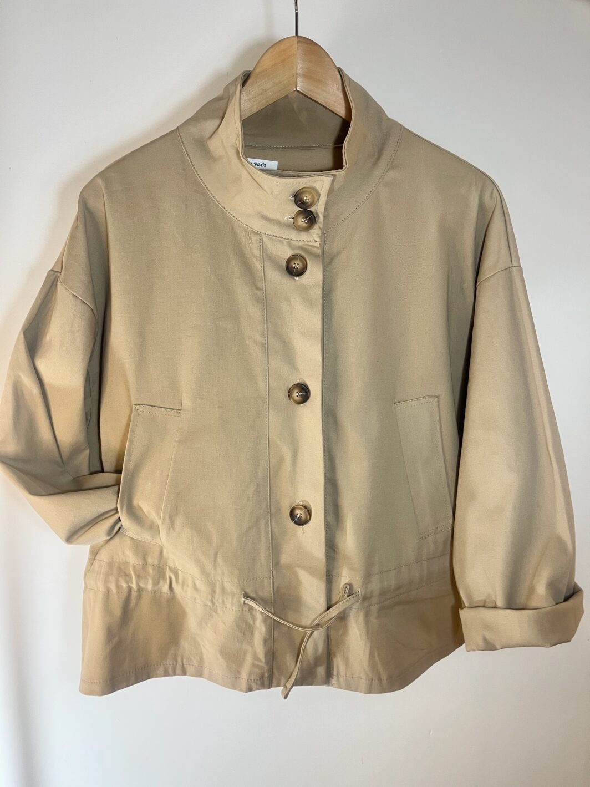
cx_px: 295
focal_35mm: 26
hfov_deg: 53.1
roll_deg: +0.1
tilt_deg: -8.4
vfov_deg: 67.3
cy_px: 394
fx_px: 591
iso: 80
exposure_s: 1/50
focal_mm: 5.1
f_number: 1.6
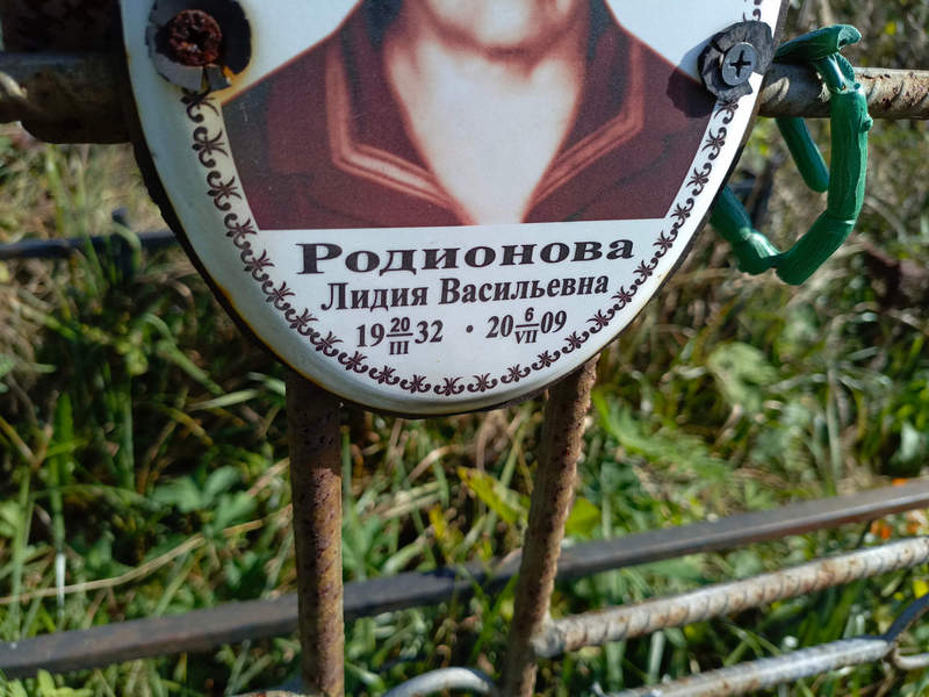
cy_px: 348
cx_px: 464
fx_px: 671
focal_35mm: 25
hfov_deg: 69.4
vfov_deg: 54.9
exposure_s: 1/809
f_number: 1.69
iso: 113
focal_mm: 4.76
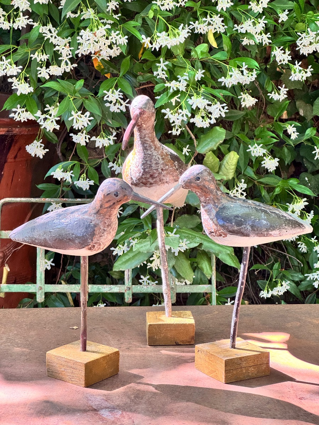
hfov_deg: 19.1
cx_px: 160
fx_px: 946
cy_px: 212
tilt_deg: -8.3
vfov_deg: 25.3
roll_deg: -0.2
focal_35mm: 77
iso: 200
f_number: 2.8
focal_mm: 9
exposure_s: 1/71
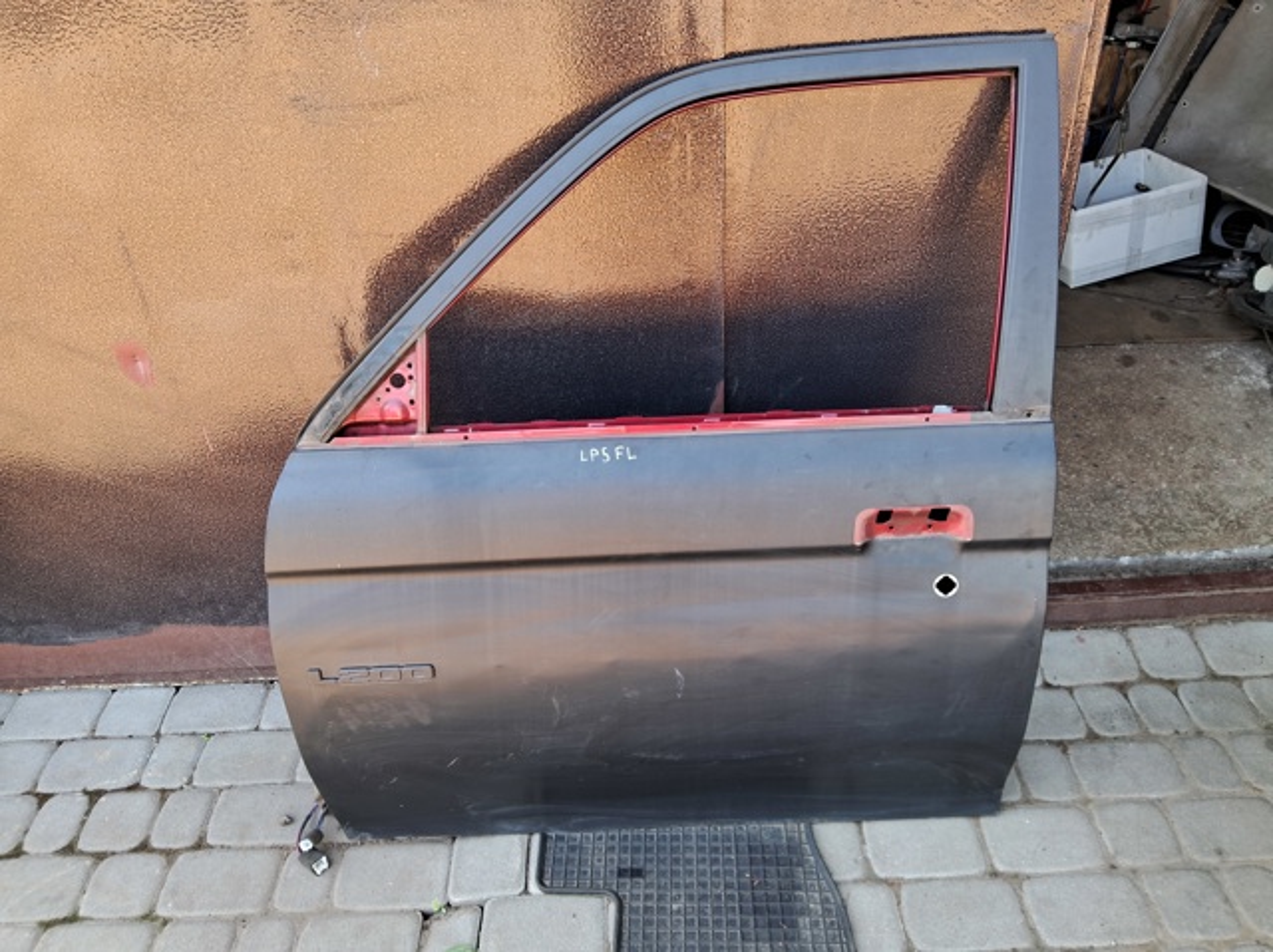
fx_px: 955
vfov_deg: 53.0
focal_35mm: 26
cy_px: 476
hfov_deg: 67.3
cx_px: 636
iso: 64
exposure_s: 1/50
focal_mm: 3.98
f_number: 1.8
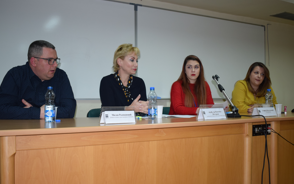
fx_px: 333
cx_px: 147
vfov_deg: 30.9
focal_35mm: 42
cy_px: 97
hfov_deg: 47.7
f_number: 4
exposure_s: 1/60
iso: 800
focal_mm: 27
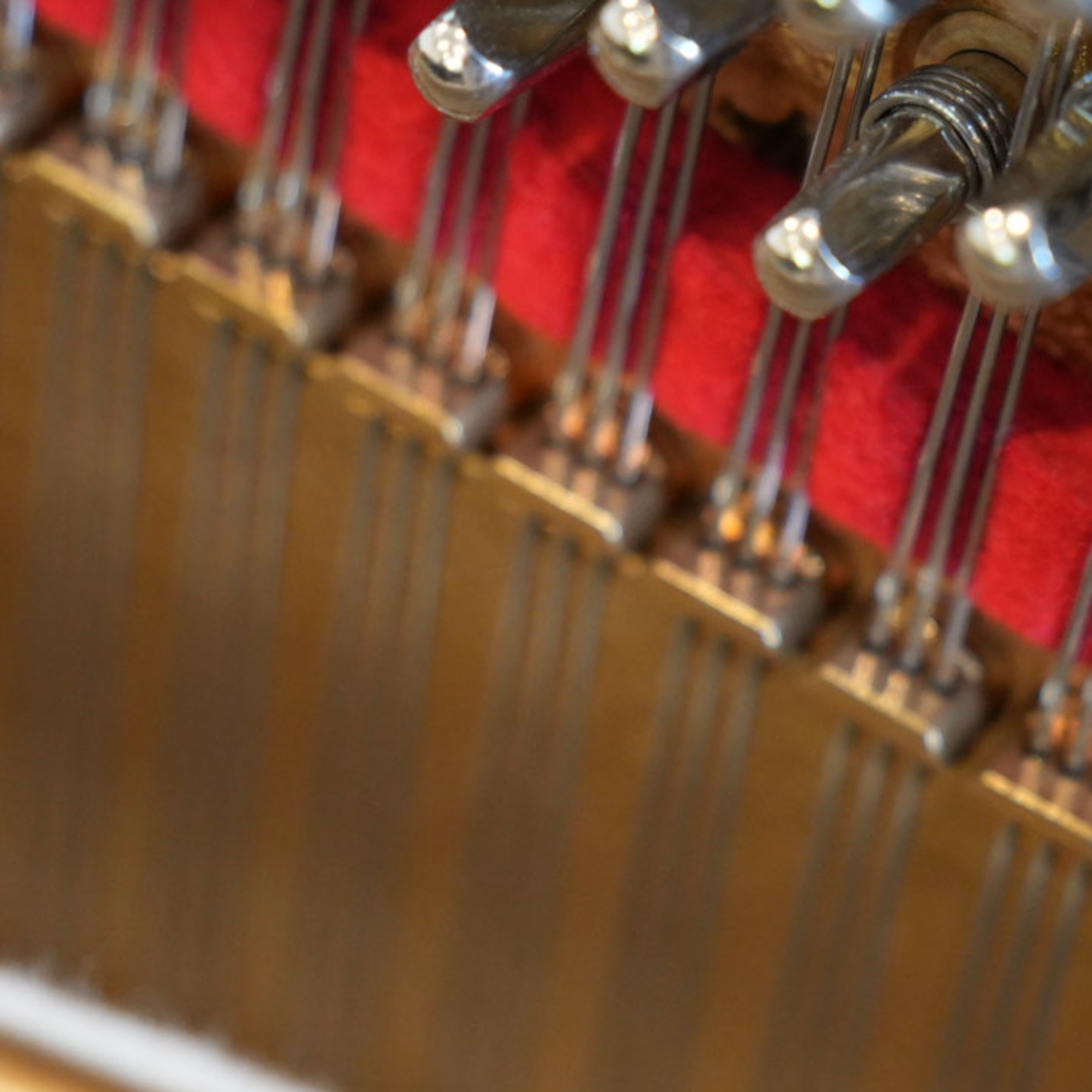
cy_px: 652
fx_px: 4069
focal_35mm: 114
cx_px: 1059
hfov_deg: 15.1
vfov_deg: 15.3
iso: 2000
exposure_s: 1/80
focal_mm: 40
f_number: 2.8
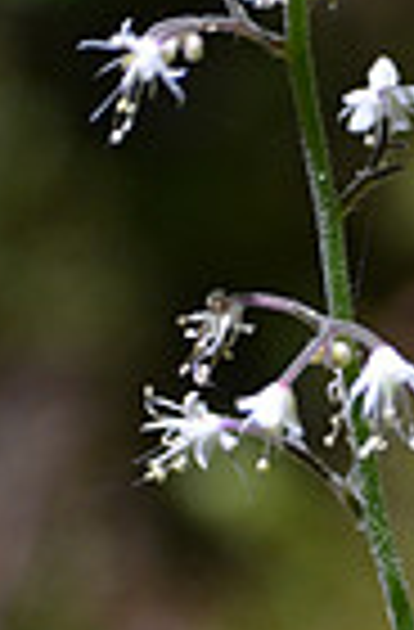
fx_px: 25279
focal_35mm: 1451
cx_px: 544
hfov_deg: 0.9
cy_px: 585
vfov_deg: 1.4
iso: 1000
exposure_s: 1/500
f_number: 5.6
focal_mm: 300
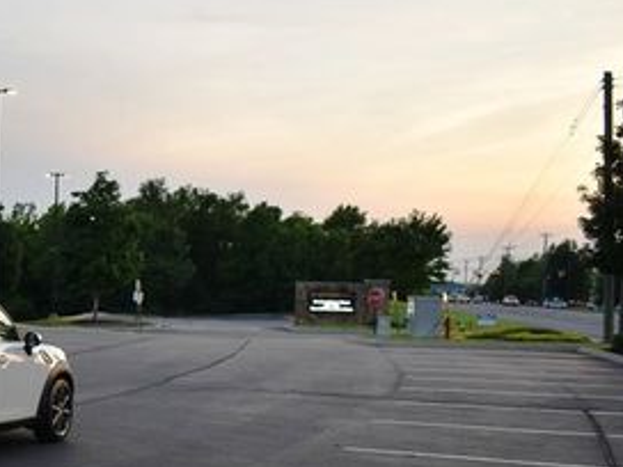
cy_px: 292
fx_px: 1098
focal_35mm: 61
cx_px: -46
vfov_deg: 24.0
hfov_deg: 29.0
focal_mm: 18
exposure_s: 1/250
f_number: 4.5
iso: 400
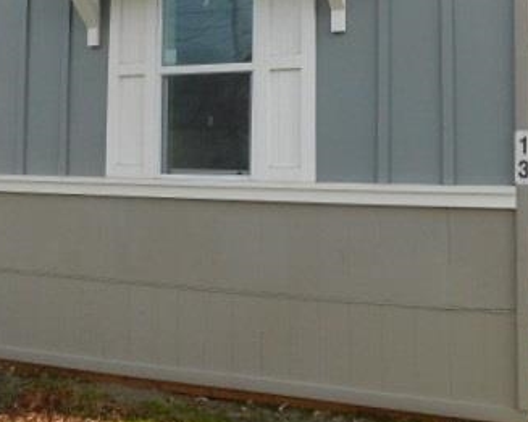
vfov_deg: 33.3
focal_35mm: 44
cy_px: 97
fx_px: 687
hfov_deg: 41.8
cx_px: 316
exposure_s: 1/800
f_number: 3
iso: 125
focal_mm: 4
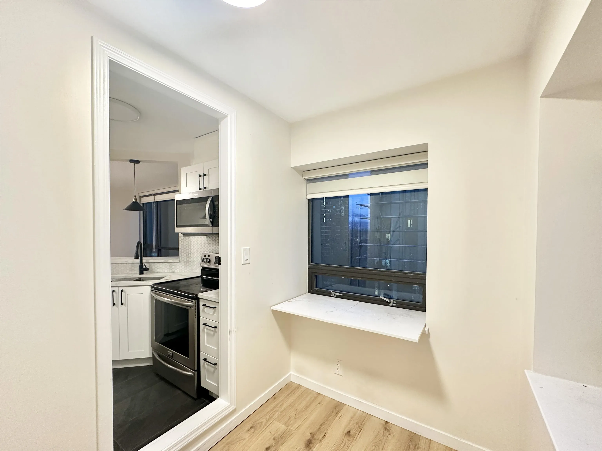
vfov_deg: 85.7
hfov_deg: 102.1
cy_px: 226
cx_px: 301
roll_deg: -0.2
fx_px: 243
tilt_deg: +1.2
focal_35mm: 14
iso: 160
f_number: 2.2
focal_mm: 2.22
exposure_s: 1/60
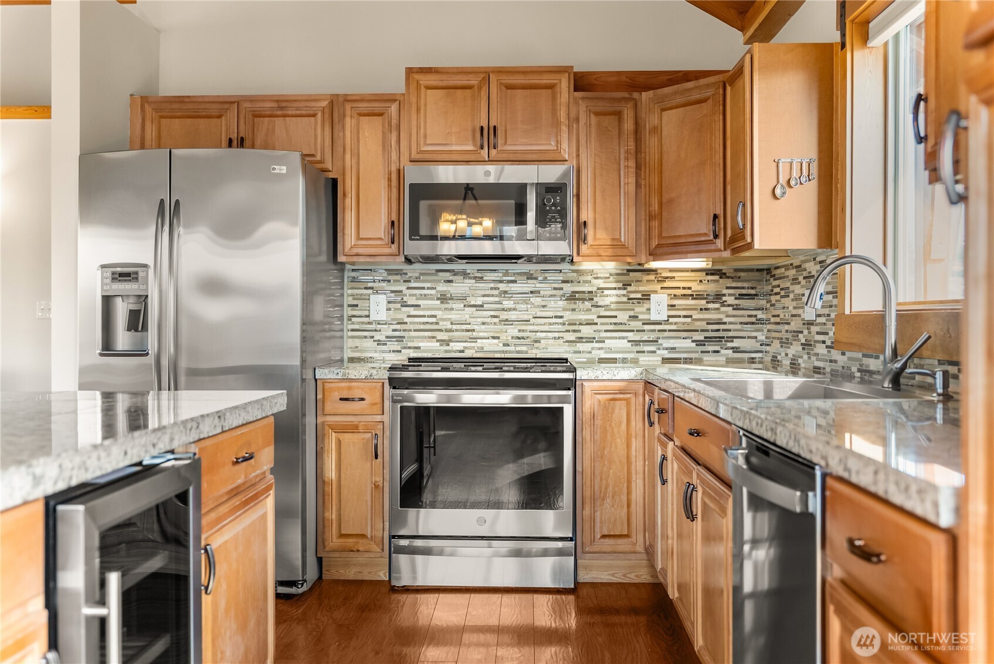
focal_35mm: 31
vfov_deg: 42.2
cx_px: 497
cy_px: 332
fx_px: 859
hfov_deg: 60.1
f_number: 2.8
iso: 400
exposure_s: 1/125
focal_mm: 31.1
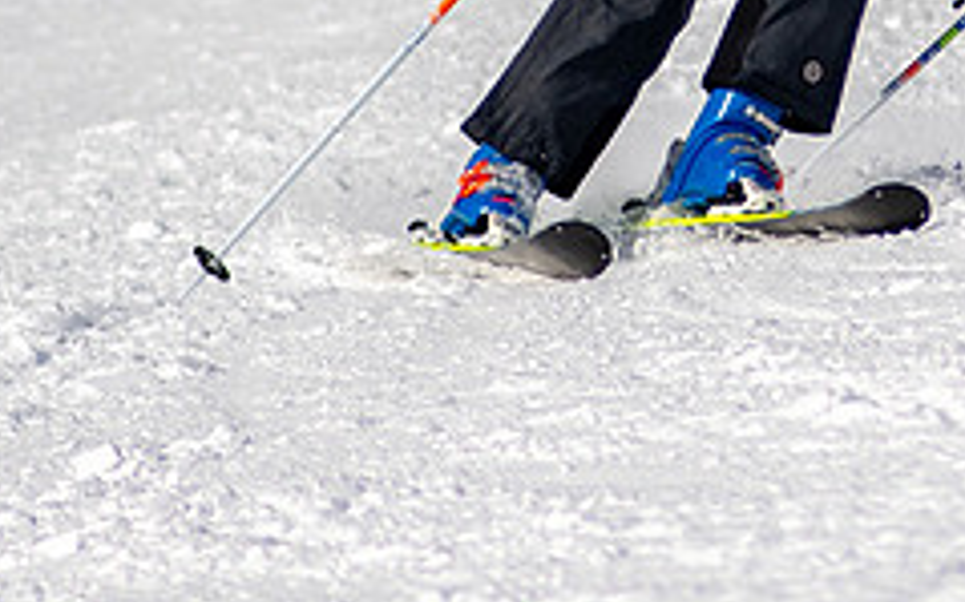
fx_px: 47884
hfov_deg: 1.2
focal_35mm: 1822
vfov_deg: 0.7
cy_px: -184
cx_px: 810
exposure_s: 1/6400
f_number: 2.8
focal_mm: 300
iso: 100
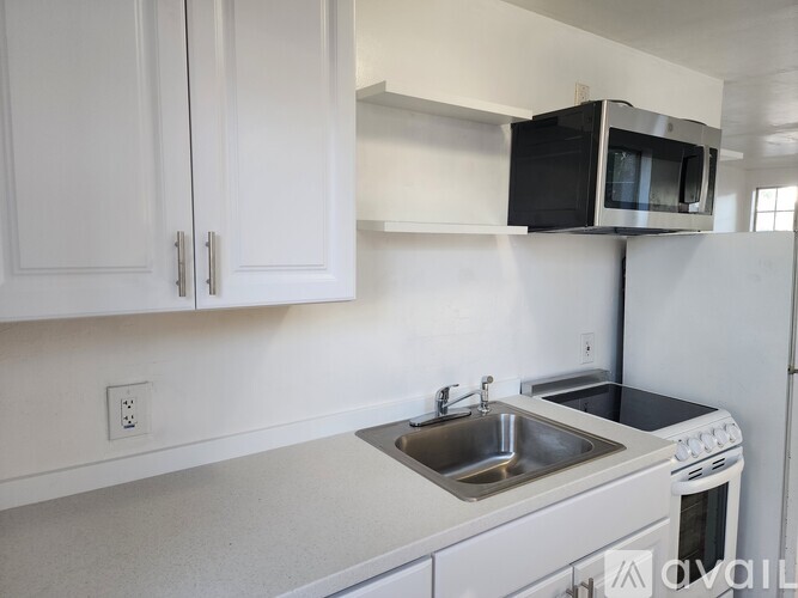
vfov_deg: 58.9
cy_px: 299
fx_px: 530
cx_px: 399
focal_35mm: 23
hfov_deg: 73.9
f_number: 1.8
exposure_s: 1/120
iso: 125
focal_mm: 6.4
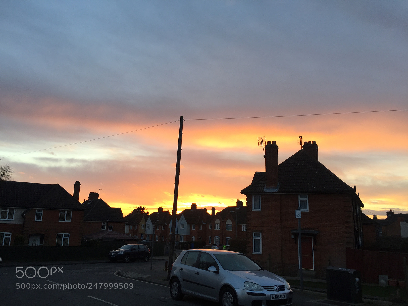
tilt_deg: +11.0
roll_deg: -1.9
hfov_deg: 61.7
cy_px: 153
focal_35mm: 29
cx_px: 204
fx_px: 342
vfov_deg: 48.2
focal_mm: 4.15
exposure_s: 1/103
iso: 32
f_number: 2.2
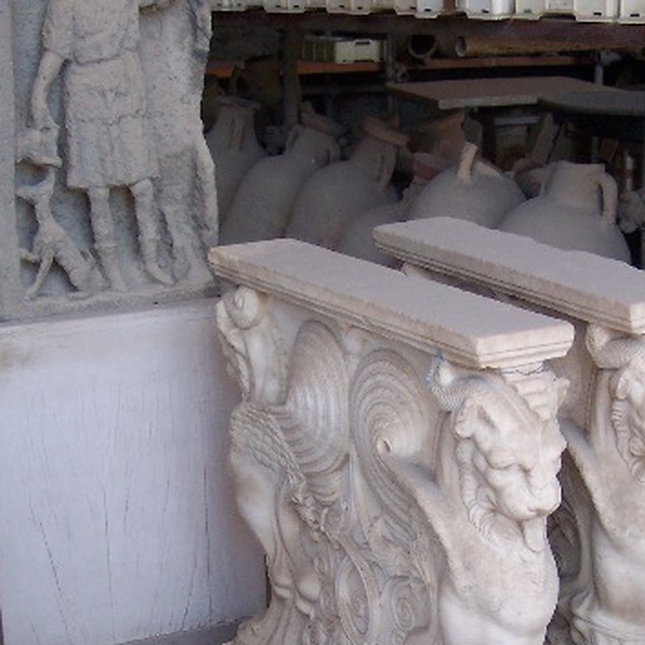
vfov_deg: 22.4
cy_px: 538
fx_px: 1602
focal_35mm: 76
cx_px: 428
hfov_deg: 22.7
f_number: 2.8
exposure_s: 1/125
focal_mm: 8
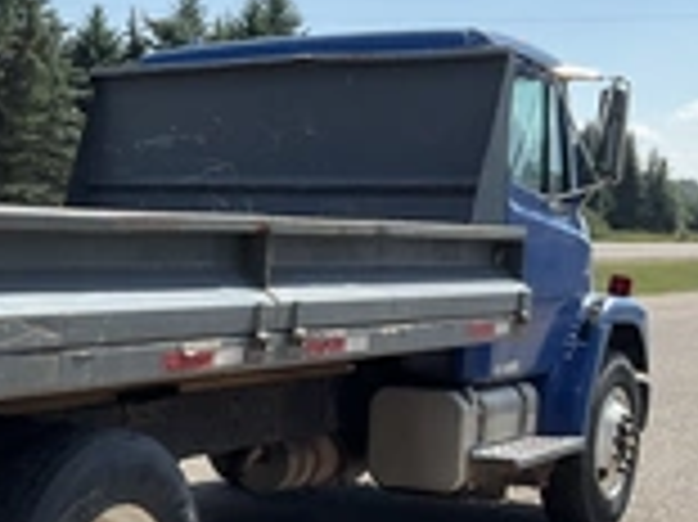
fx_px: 1511
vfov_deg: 19.5
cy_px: 369
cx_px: 23
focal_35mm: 75
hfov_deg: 24.9
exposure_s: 1/1786
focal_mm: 3
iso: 25
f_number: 1.8
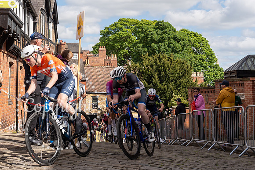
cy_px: 33
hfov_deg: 29.5
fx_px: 477
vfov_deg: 20.0
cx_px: 68
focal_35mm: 67
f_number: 5
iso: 125
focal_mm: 32
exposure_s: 1/1000
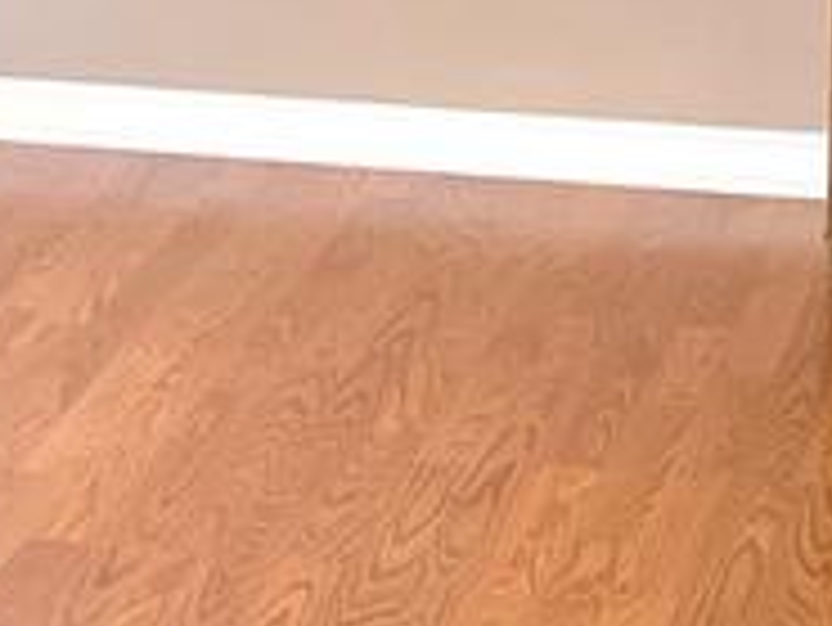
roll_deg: +2.4
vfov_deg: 7.3
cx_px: -706
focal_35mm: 202
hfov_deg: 9.3
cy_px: -180
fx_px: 4858
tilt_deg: -9.0
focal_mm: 5.7
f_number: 1.5
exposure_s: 1/120
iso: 80
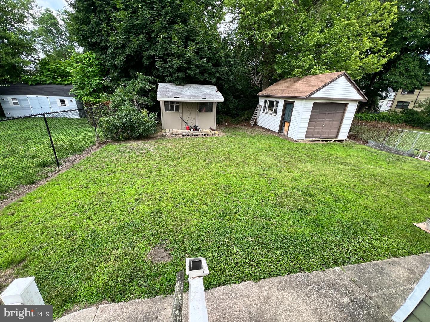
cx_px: 215
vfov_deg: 89.9
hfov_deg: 106.2
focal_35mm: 13
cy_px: 161
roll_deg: -2.6
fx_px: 161
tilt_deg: -22.0
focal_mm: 1.57
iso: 32
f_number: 1.8
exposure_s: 1/99
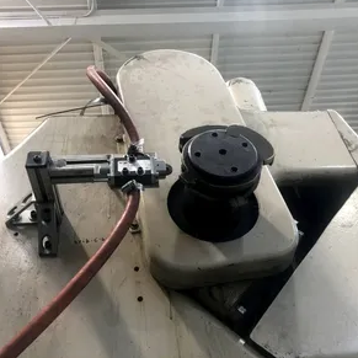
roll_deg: +7.1
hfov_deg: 48.4
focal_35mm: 34
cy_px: 176
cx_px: 160
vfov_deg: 48.4
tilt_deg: +42.3
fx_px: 398
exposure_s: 1/30
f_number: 1.8
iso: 32
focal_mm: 4
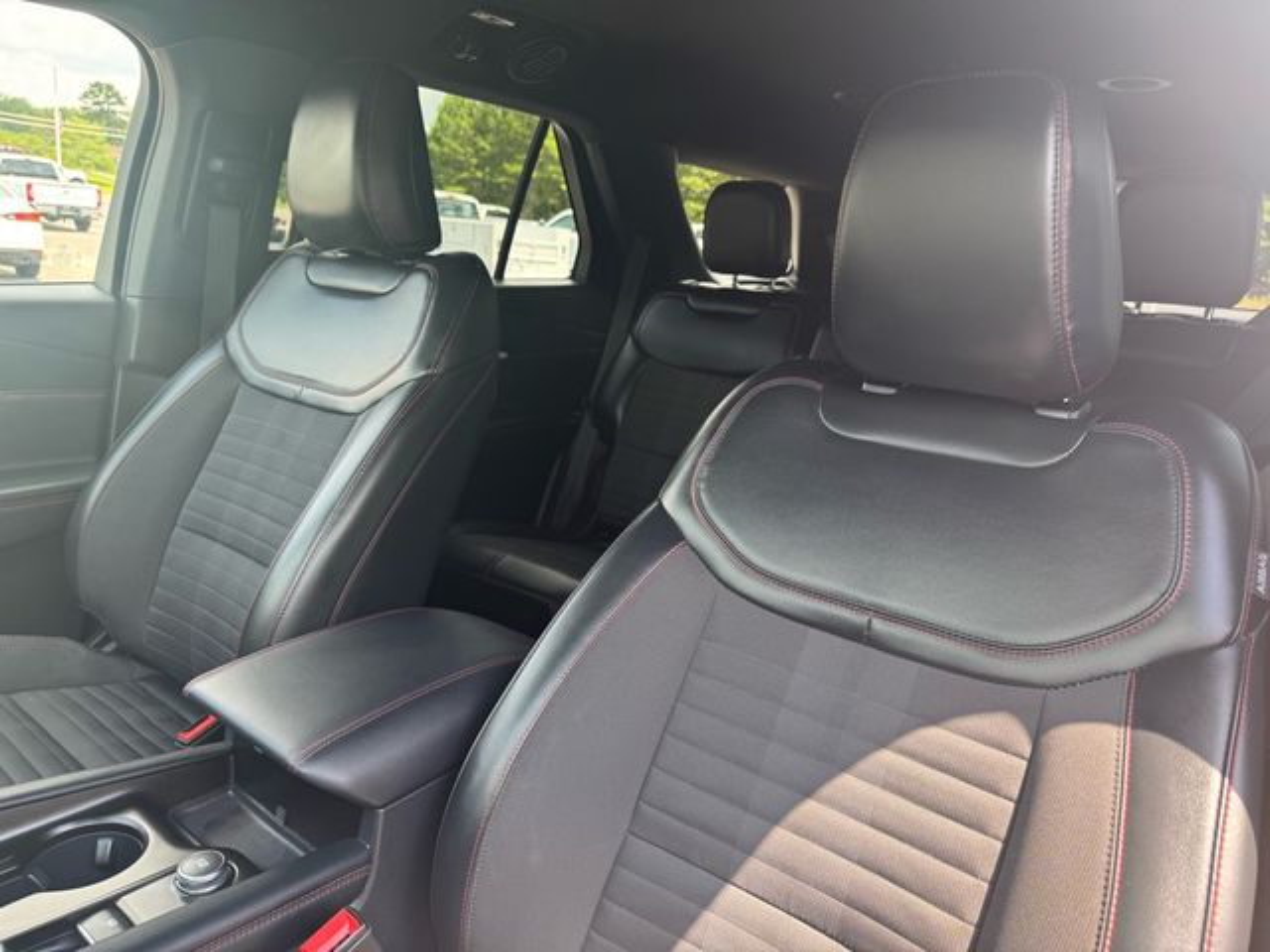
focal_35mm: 24
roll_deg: -7.6
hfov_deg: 71.6
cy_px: 476
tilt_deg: -16.0
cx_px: 635
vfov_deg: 56.8
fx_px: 881
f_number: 1.78
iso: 64
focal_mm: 6.76
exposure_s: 1/121
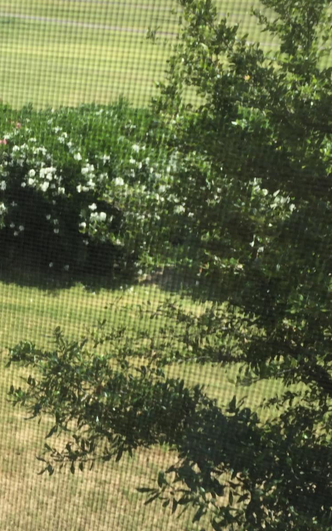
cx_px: 32
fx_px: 753
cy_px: 234
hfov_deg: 24.2
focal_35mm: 52
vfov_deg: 38.8
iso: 32
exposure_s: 1/573
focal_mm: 4.15
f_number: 2.2
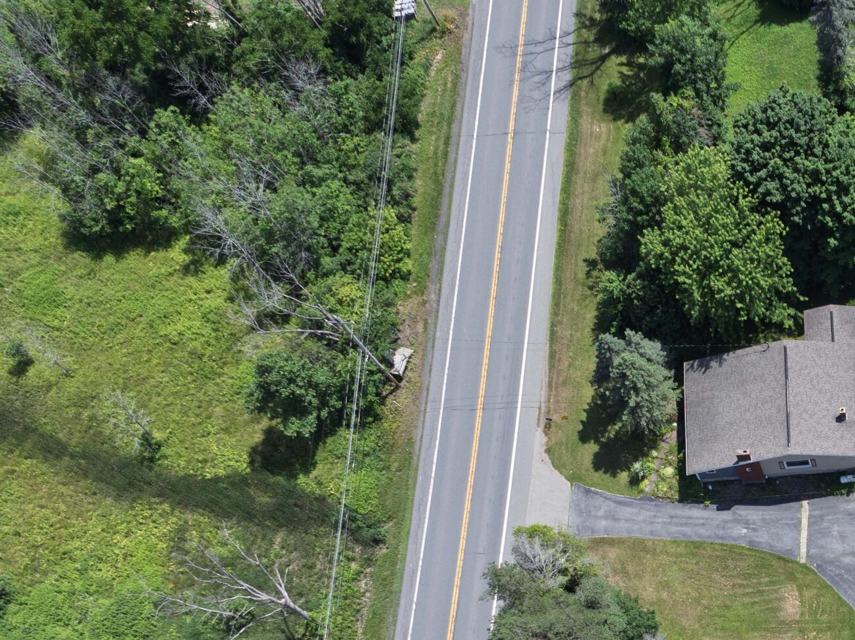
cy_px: 668
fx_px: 1358
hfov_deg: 30.9
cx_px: 955
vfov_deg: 25.0
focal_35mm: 55
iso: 100
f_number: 2.8
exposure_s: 1/1000
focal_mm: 12.29
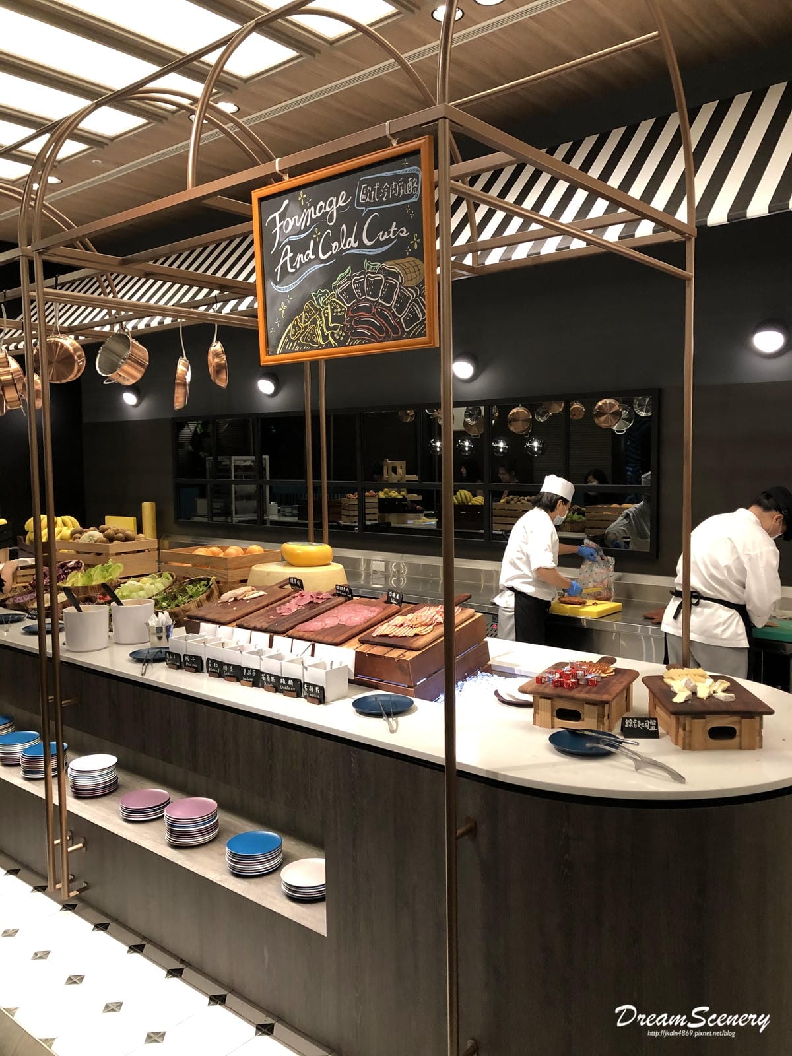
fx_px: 854
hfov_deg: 49.7
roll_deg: -0.7
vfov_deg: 63.4
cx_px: 396
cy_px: 528
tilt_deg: -5.0
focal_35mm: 28
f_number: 1.8
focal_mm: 3.99
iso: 64
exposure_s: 1/15
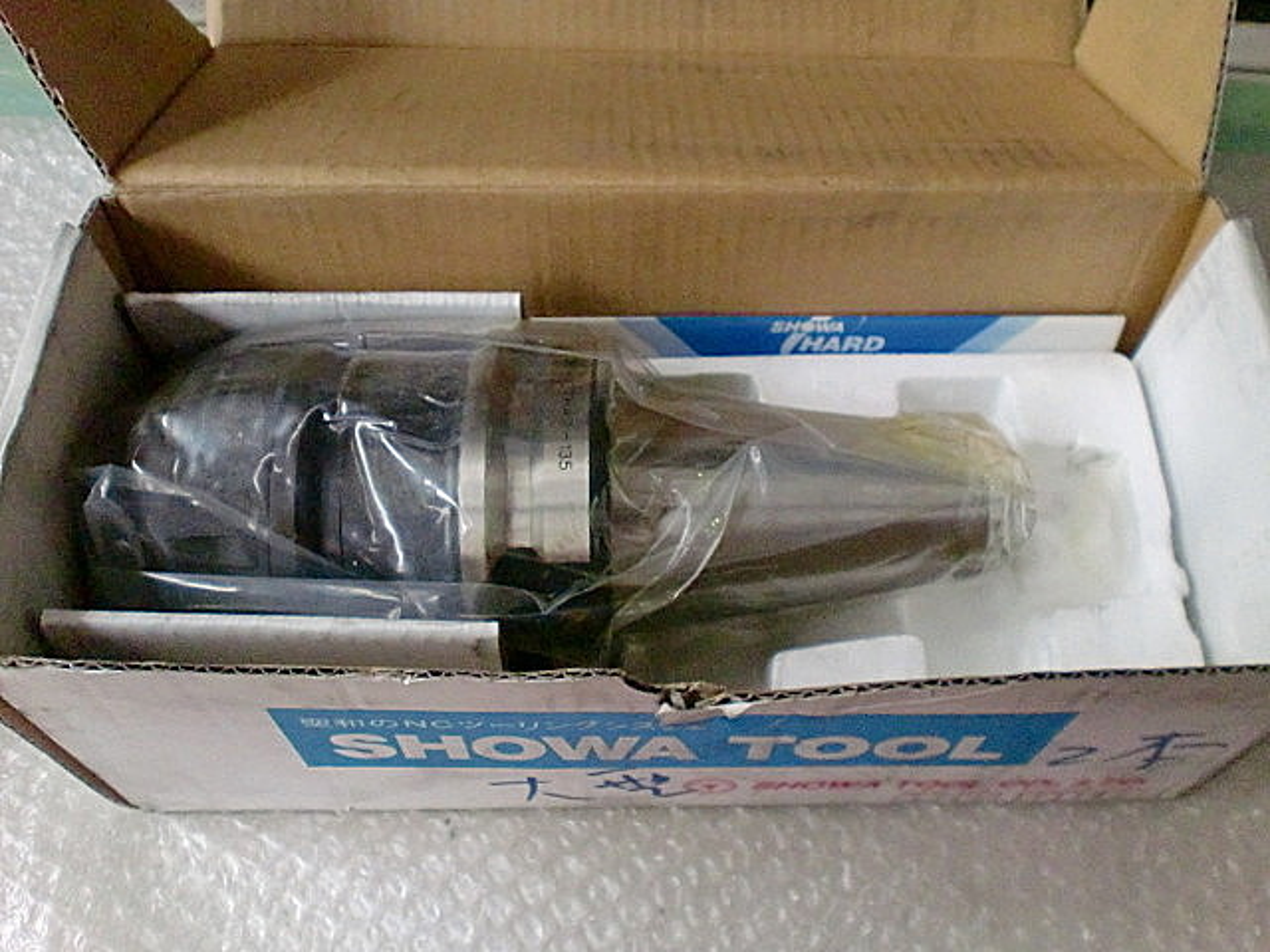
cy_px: 476
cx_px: 635
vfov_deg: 40.7
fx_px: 1284
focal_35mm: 35
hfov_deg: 52.6
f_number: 3.1
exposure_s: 1/60
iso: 800
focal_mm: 6.3
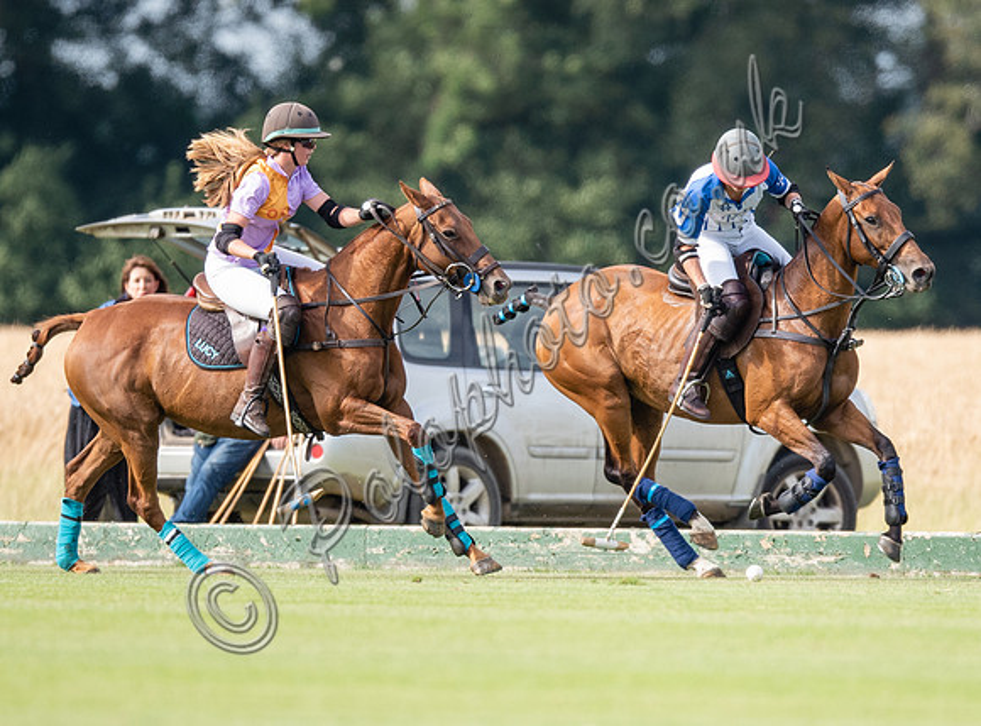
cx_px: 628
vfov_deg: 1.3
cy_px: 528
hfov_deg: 1.8
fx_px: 31708
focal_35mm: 1124
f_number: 4
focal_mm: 500
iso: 400
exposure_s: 1/1250
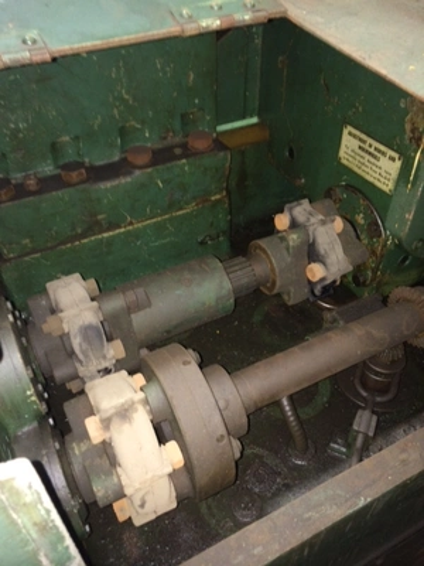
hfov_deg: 46.8
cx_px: 212
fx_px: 490
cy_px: 283
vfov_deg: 60.0
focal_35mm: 30
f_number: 2.2
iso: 125
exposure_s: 1/16
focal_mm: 4.12
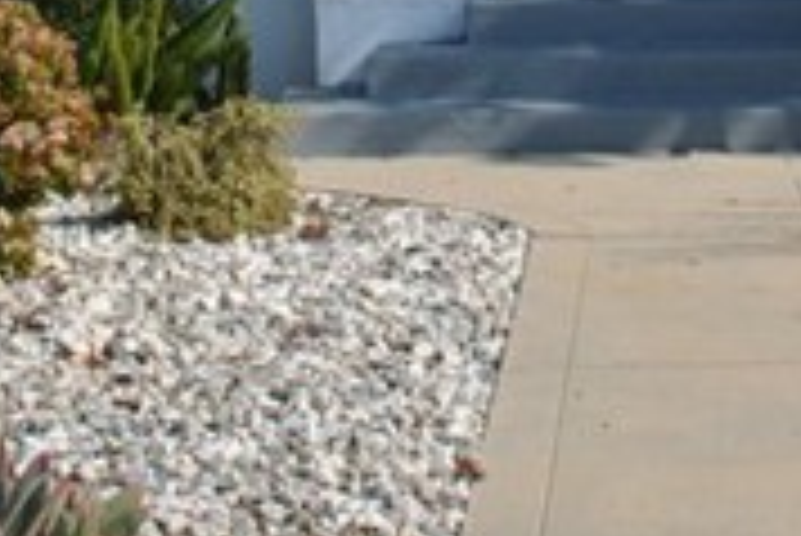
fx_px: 3451
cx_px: 666
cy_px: -399
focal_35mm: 155
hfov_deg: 13.2
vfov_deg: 8.6
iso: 100
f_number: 9
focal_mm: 18
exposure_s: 1/200
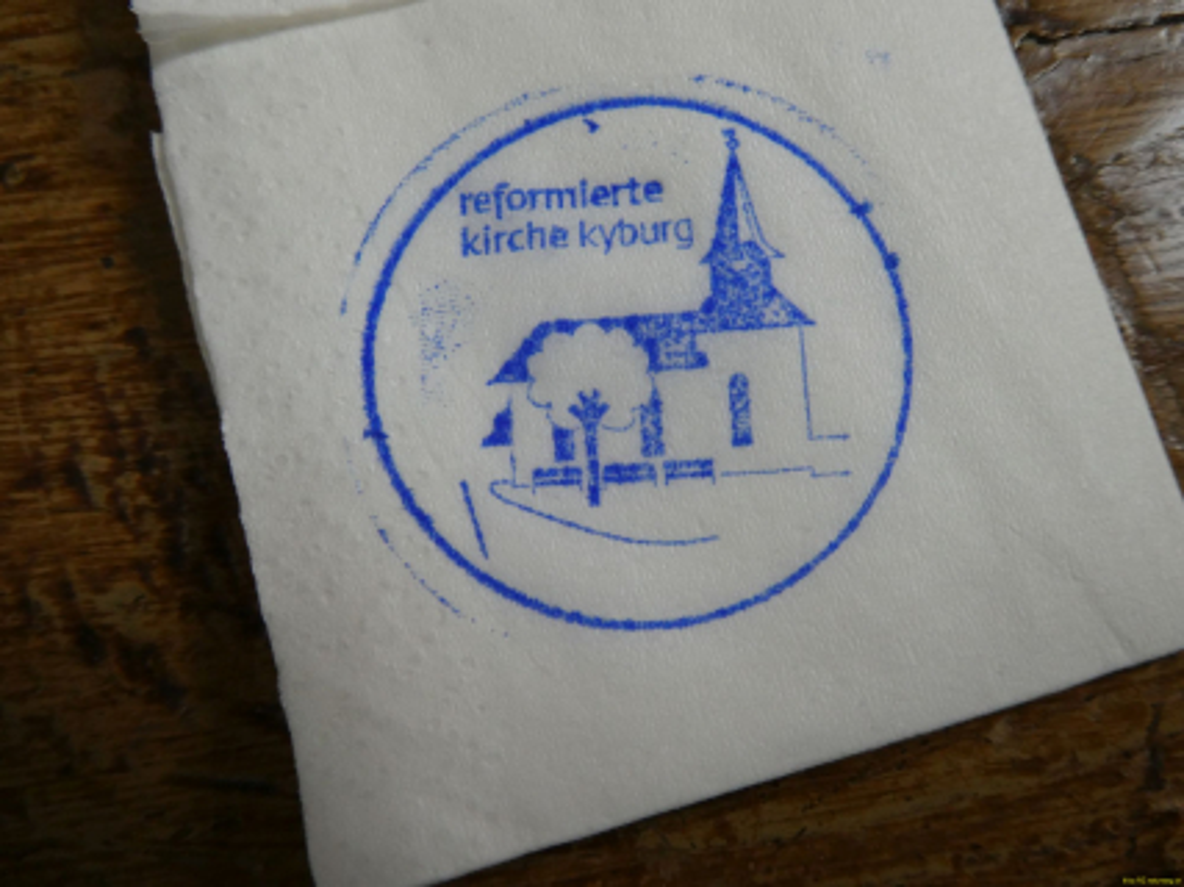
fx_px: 821
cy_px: 444
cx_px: 592
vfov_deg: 56.8
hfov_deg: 71.6
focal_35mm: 24
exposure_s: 1/60
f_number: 3.3
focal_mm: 4.3
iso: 200
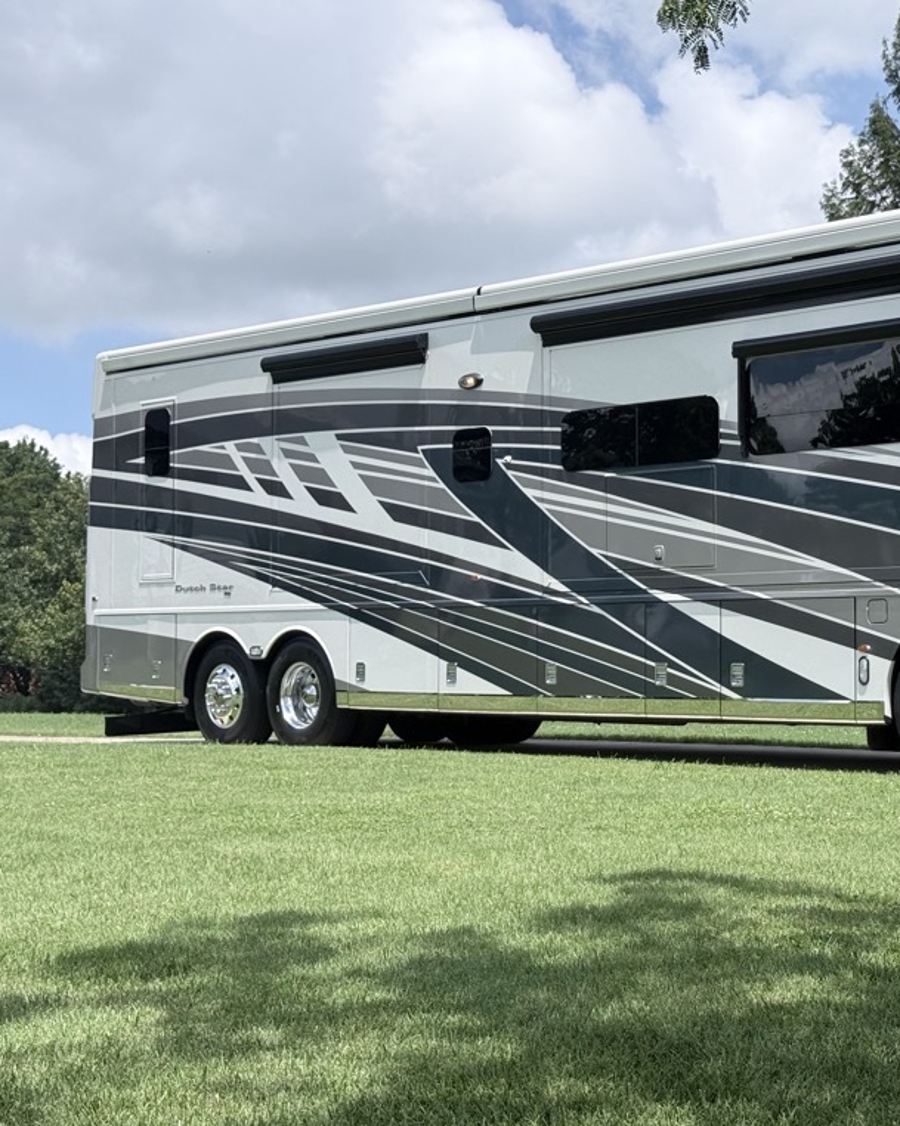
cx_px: 745
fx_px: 2099
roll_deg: +0.5
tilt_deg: +3.4
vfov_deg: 30.0
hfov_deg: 23.8
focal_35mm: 63
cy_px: 563
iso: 64
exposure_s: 1/4587
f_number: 1.78
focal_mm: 6.76
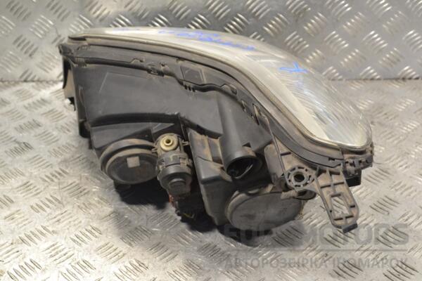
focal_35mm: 68
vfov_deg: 20.2
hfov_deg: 29.9
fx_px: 791
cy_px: 140
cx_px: 211
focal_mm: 45
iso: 3200
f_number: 7.1
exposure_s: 1/200
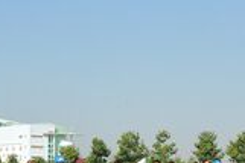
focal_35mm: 114
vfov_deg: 12.0
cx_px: 151
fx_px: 775
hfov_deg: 17.9
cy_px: 86
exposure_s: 1/2000
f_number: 10
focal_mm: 36
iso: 1600
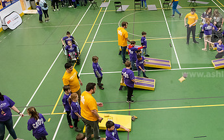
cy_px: 88
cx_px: 152
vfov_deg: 31.1
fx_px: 250
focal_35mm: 41
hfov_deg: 47.3
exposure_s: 1/200
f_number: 3.5
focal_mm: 24
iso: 3200
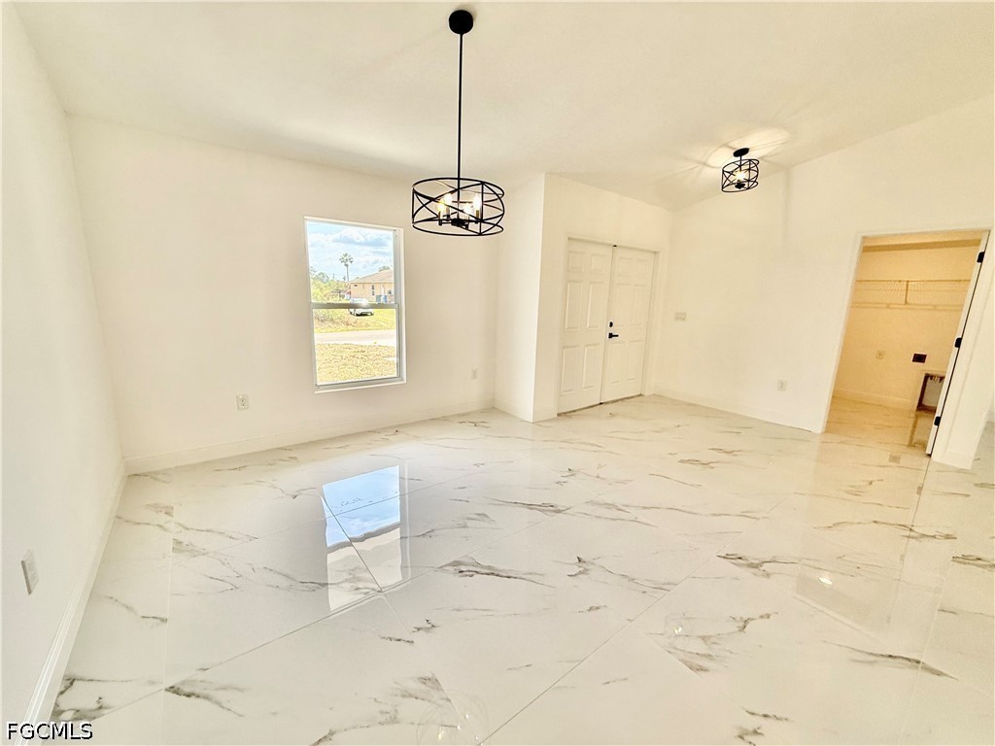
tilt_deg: -11.6
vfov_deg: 85.7
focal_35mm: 14
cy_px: 373
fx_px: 402
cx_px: 498
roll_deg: -2.0
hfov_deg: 102.1
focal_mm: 2.22
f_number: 2.2
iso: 64
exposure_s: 1/242
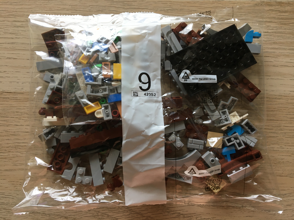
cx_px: 147
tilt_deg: -83.3
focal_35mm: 29
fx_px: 246
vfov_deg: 48.2
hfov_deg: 61.7
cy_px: 110
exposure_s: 1/33
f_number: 2.2
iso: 25
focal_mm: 4.15
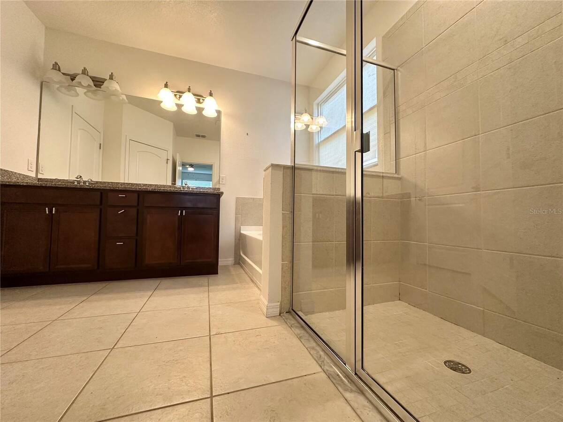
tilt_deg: +2.1
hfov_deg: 102.1
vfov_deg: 85.7
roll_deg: -1.1
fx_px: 228
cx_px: 282
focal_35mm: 14
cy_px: 211
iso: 250
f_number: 2.2
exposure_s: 1/120
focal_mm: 2.22
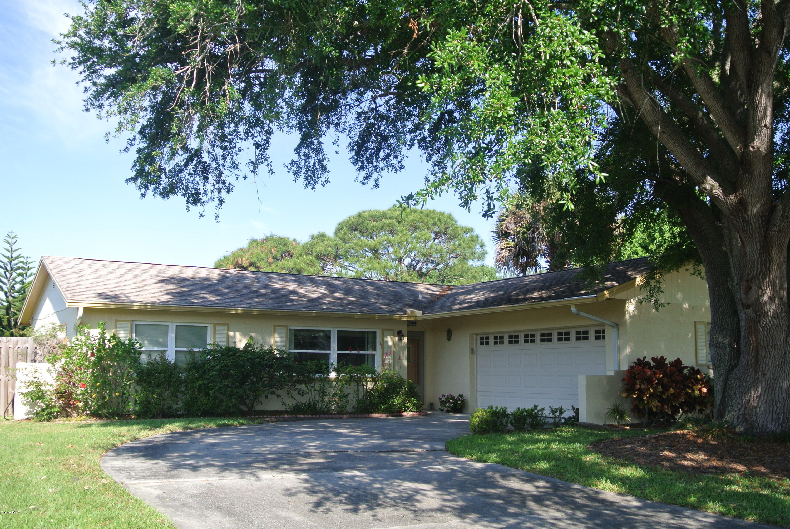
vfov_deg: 37.0
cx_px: 395
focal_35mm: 36
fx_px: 791
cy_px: 264
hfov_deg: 53.1
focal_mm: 13.6
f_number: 4
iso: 100
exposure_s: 1/400
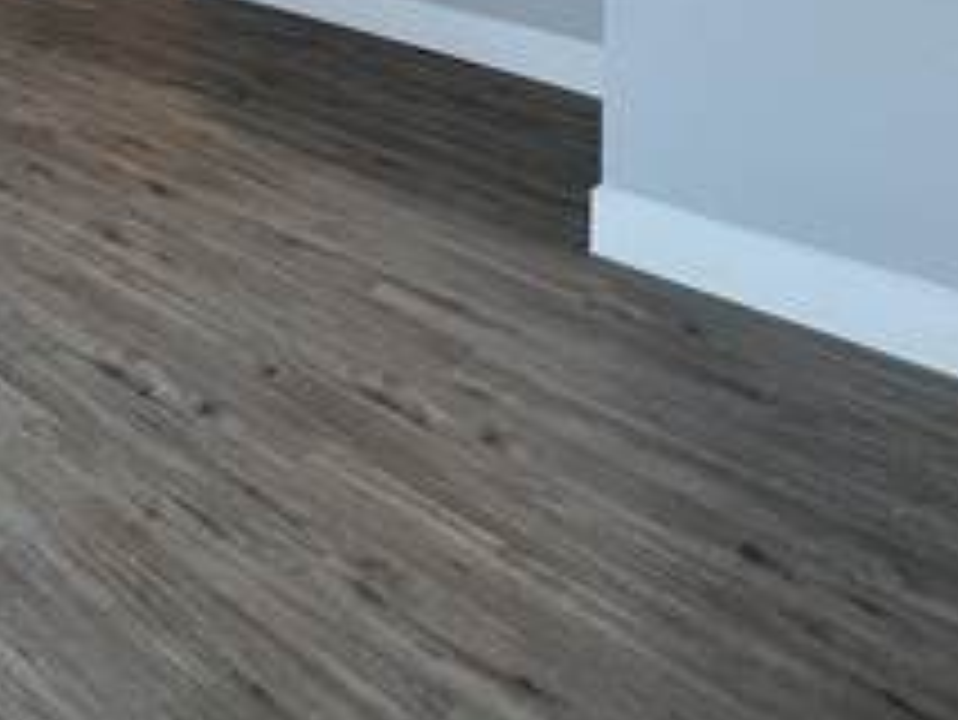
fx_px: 1080
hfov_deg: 38.6
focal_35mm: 39
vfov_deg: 28.2
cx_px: -121
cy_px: -284
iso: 125
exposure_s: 1/99
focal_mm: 1.57
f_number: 1.8
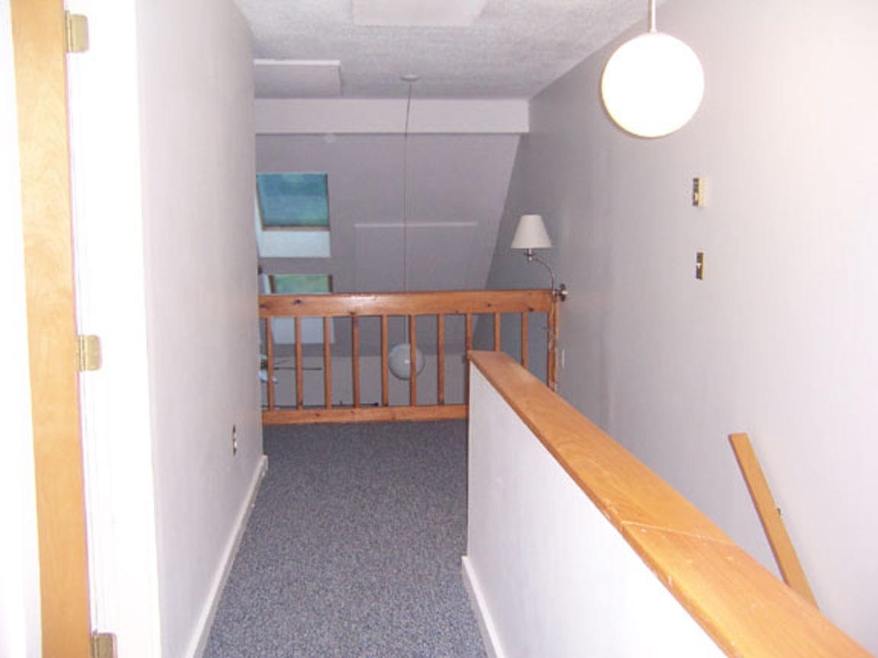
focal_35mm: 33
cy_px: 329
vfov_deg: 42.9
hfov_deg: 55.4
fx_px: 837
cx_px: 439
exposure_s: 1/60
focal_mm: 5.5
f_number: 2.8
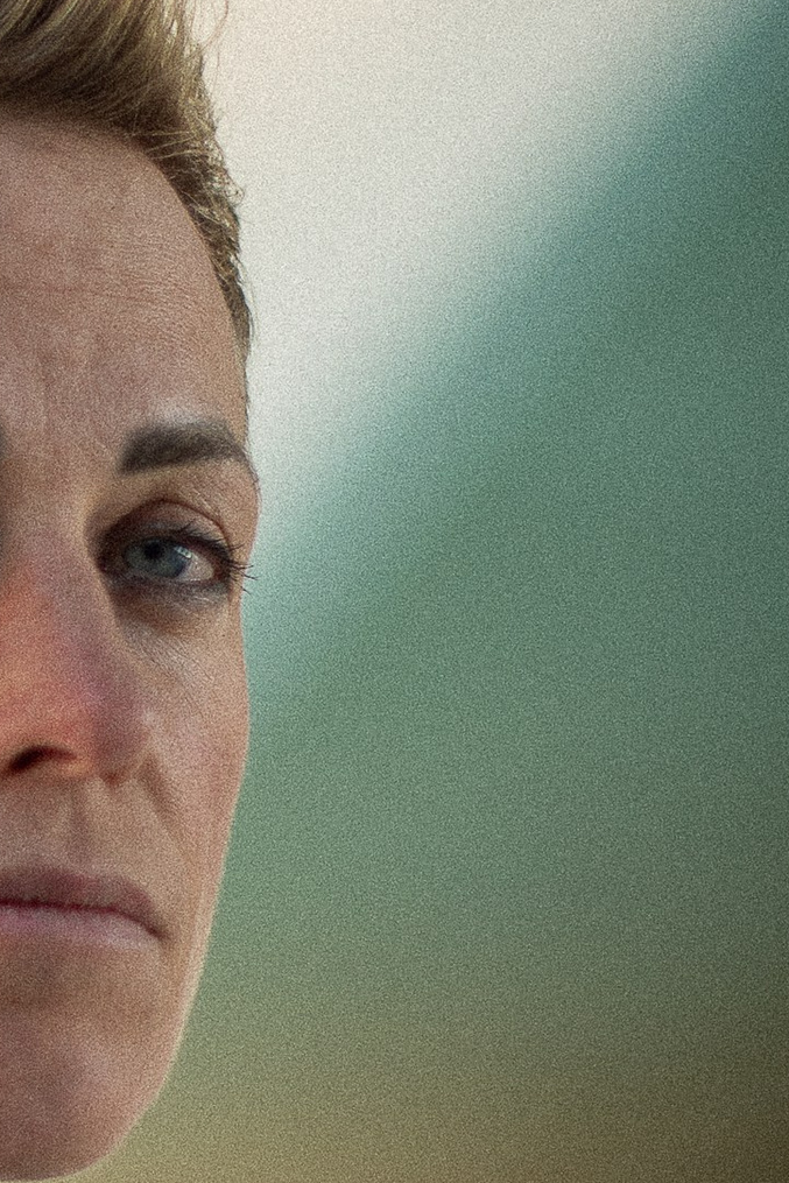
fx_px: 6211
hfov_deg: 7.1
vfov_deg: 10.9
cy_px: 804
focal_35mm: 189
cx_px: -533
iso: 250
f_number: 1.4
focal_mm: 50
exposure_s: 1/800
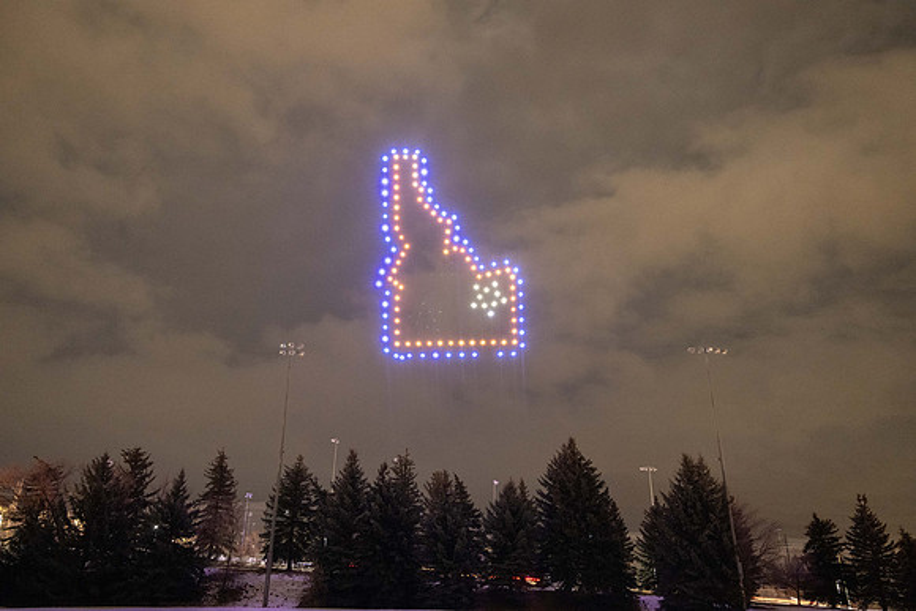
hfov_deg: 67.4
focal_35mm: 27
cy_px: 306
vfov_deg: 48.0
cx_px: 458
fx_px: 687
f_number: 4
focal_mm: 27
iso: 6400
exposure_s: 1/1.67
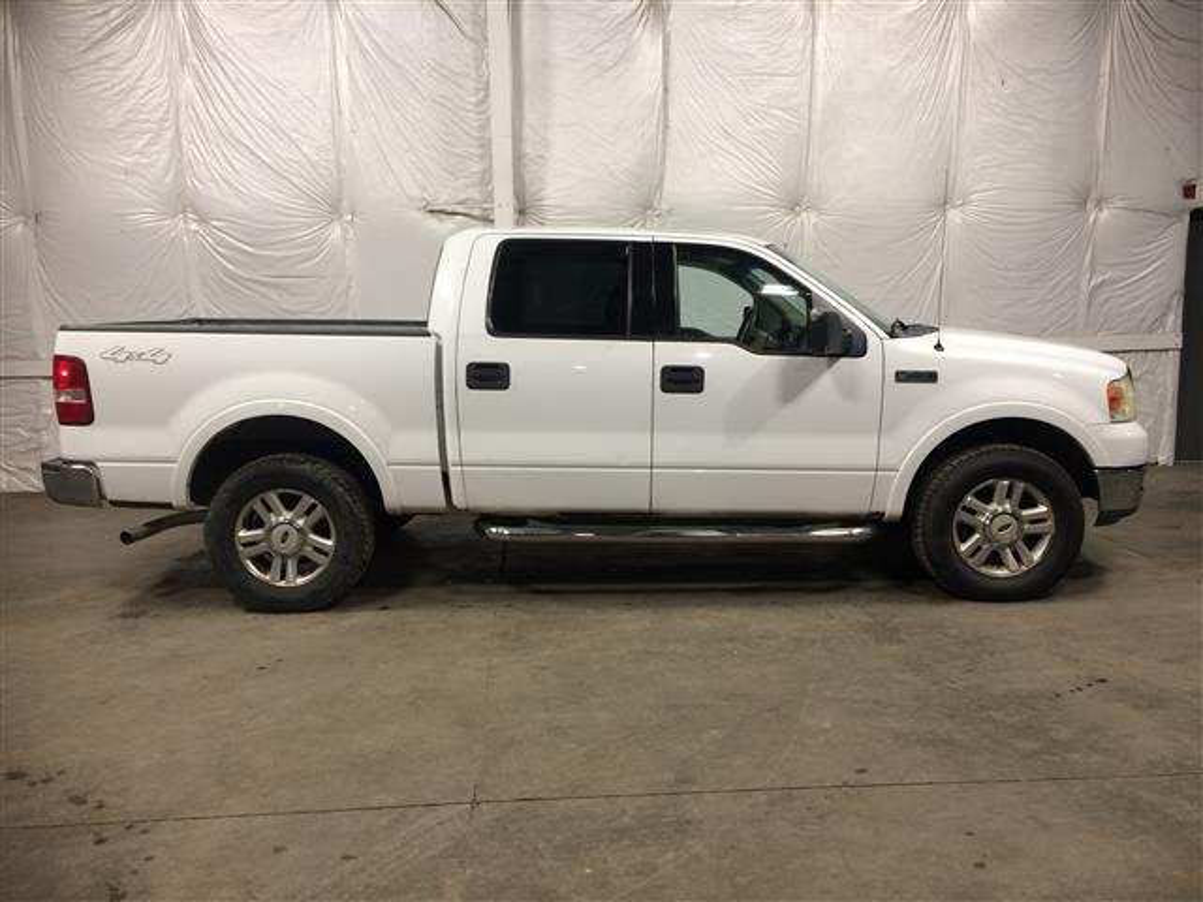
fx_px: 1008
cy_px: 451
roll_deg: +0.7
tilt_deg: -9.4
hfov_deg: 61.7
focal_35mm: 29
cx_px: 602
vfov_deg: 48.2
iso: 50
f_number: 2.2
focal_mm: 4.15
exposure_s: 1/30
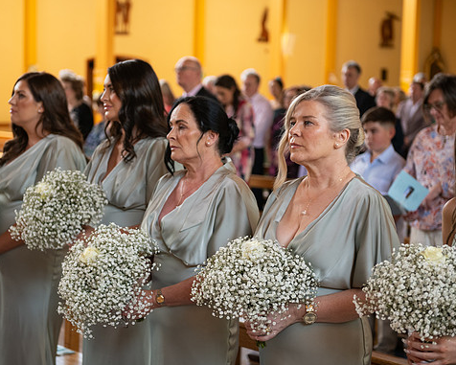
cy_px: 183
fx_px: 1080
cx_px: 183
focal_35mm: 80
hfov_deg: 23.8
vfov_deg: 19.2
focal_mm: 70
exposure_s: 1/160
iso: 640
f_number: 3.5
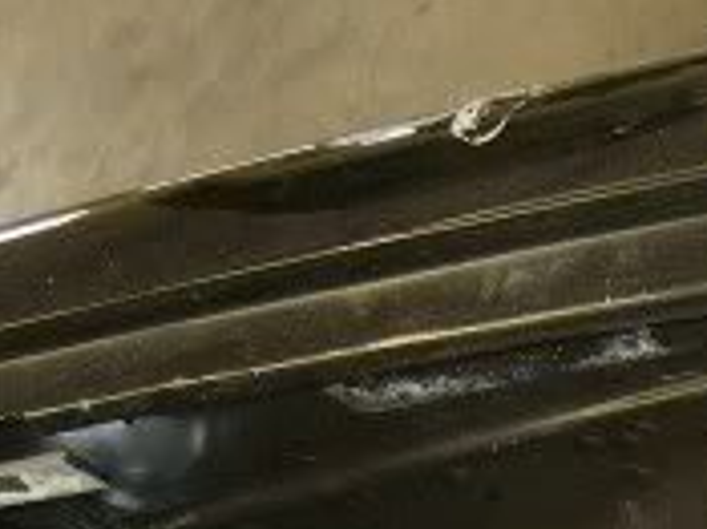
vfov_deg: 11.0
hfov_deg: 14.5
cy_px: 630
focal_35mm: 132
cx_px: 832
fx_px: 2694
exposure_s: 1/60
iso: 200
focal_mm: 6
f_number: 2.8
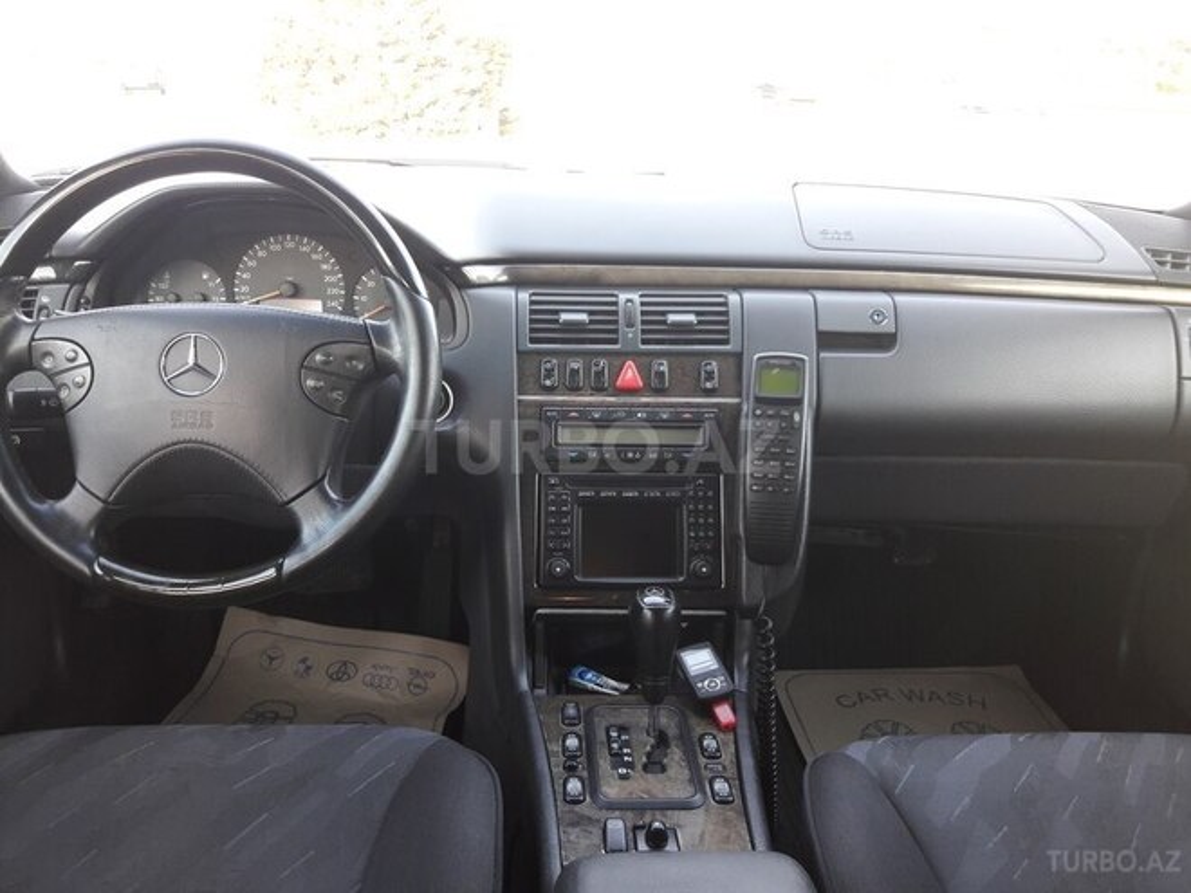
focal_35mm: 28
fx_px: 963
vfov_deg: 49.7
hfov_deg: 63.4
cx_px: 596
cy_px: 446
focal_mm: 3.7
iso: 64
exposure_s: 1/33
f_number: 1.9
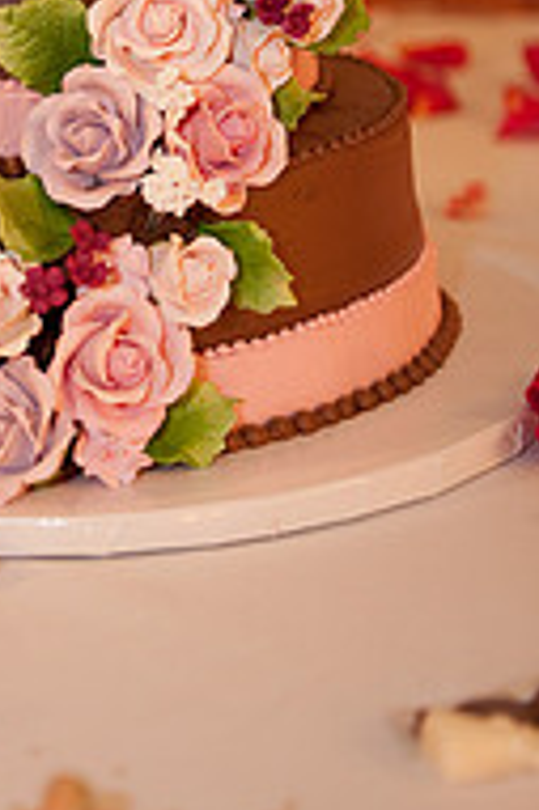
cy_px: 110
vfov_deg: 17.2
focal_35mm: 118
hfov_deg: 11.4
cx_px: -79
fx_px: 2655
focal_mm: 50
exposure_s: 1/60
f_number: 2.8
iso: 1250
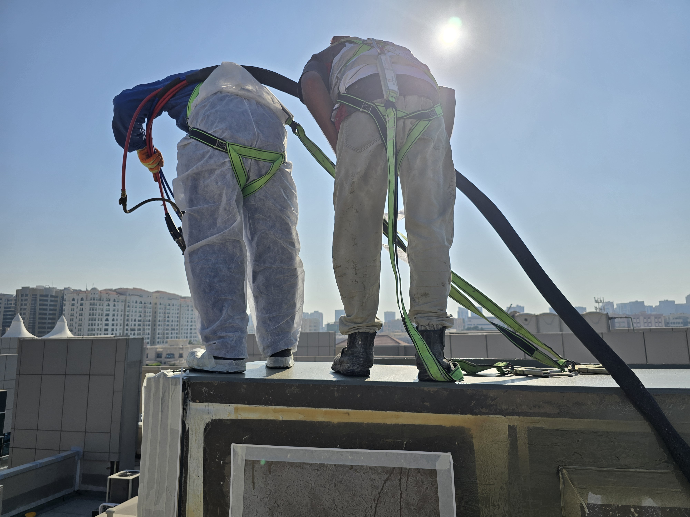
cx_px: 345
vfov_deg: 58.9
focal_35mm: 23
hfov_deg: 73.9
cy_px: 258
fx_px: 458
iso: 12
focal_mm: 6.3
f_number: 1.7
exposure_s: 1/2476
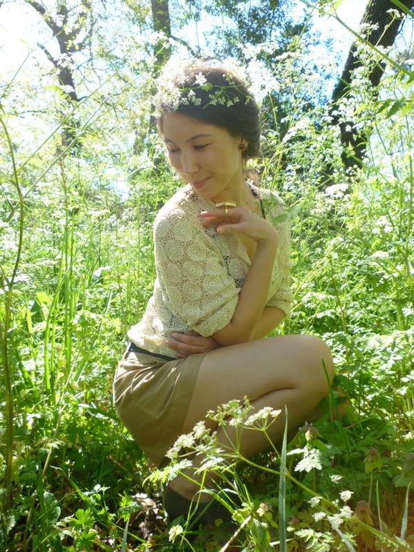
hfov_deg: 48.2
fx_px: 462
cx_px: 207
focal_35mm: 29
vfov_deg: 61.7
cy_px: 276
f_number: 3.3
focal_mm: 5.2
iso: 80
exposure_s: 1/125
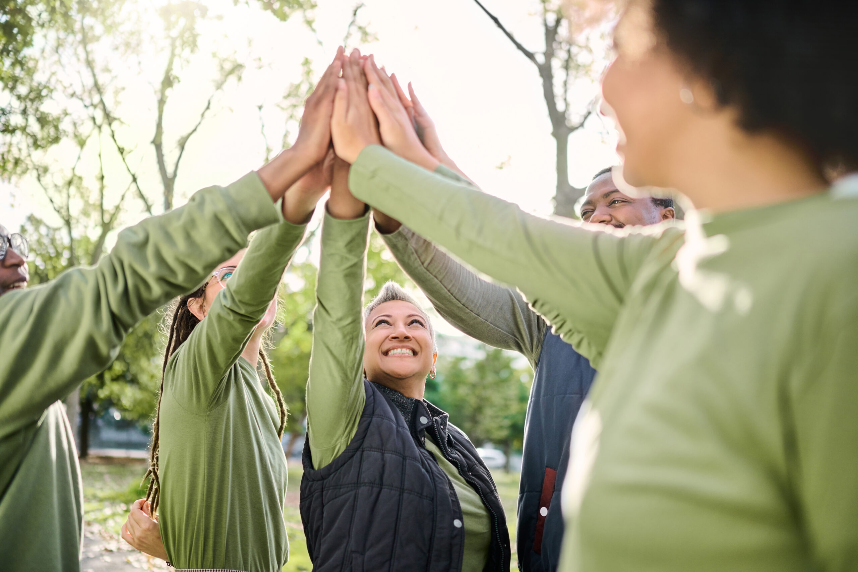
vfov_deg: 37.9
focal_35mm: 35
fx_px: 834
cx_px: 429
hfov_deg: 54.4
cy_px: 286
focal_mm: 35
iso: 200
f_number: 1.8
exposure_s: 1/1250
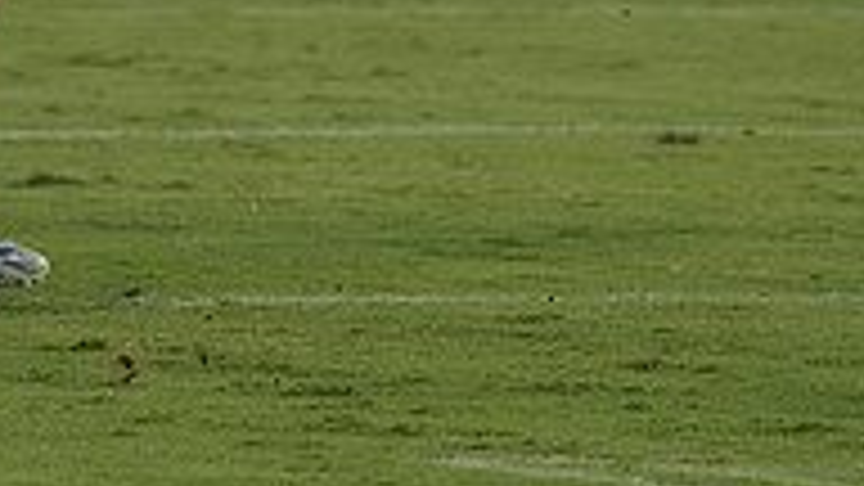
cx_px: -189
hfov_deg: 2.5
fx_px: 19473
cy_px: -317
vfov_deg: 1.4
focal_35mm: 850
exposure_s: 1/1000
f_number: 5.6
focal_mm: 268
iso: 2500
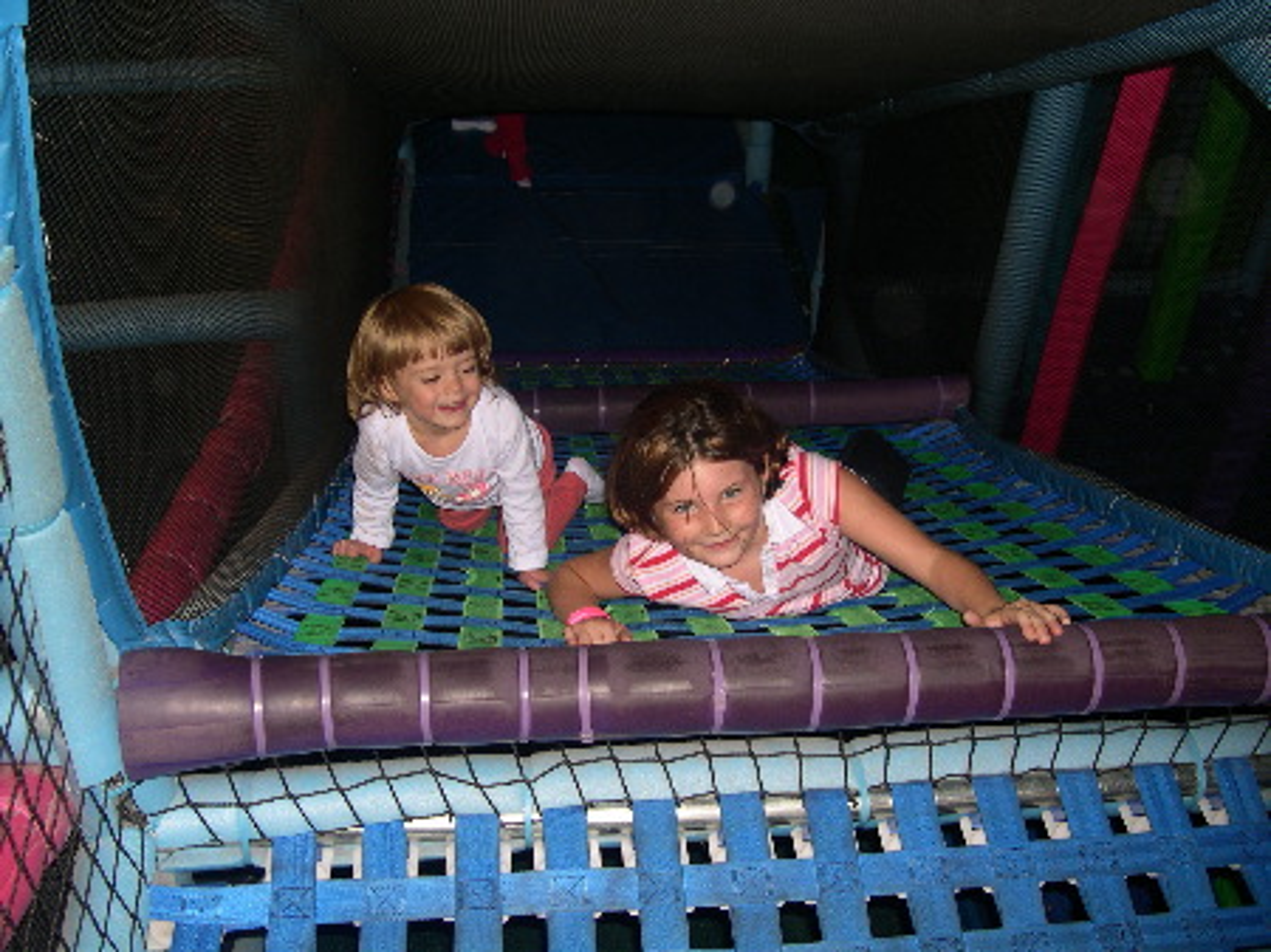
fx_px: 1395
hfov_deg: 49.0
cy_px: 476
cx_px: 636
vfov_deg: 37.7
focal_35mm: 38
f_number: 2.8
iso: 100
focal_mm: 8
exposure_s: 1/60
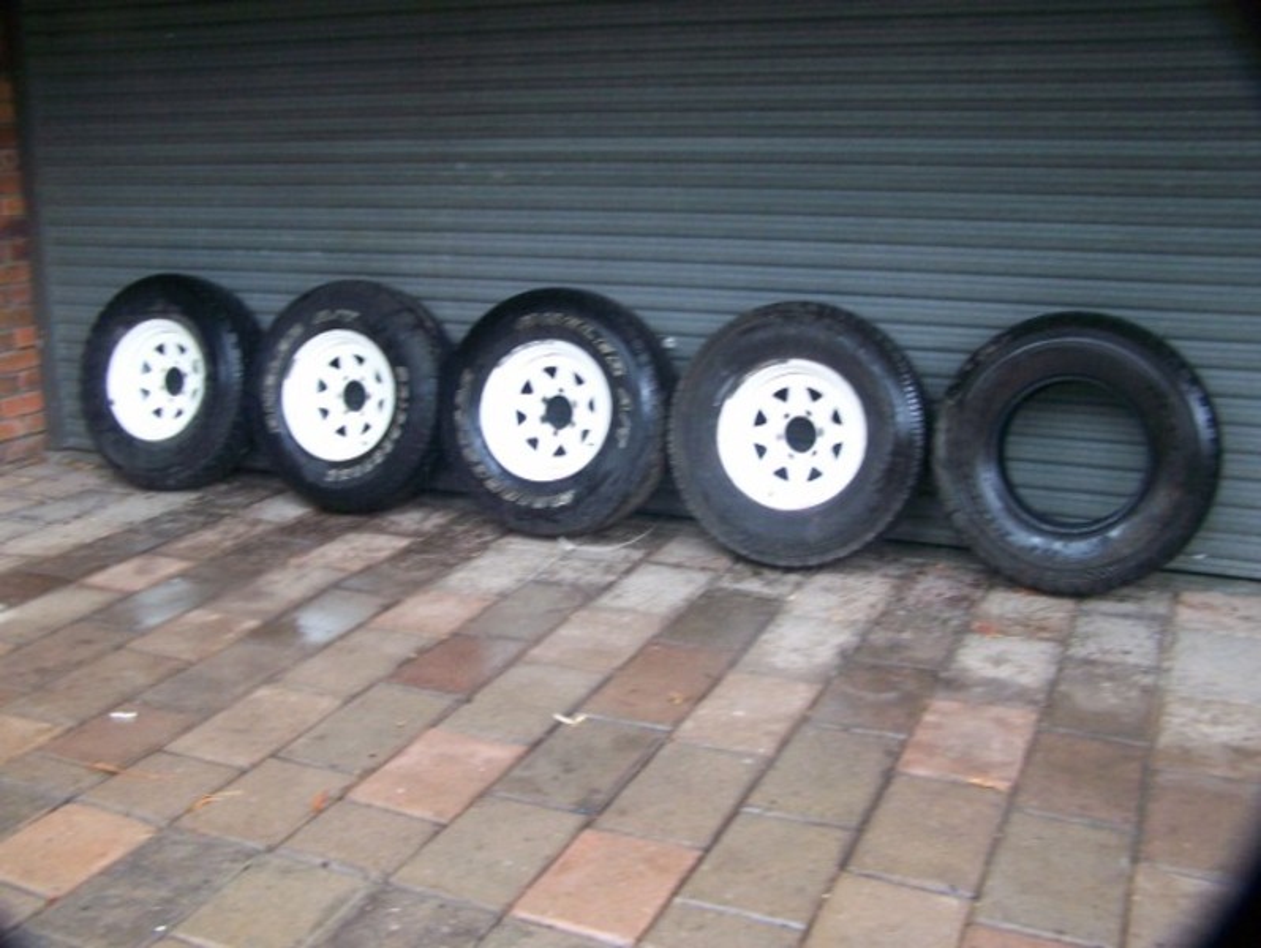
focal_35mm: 38
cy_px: 474
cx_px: 630
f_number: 2.8
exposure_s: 1/13
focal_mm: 6.3
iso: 160
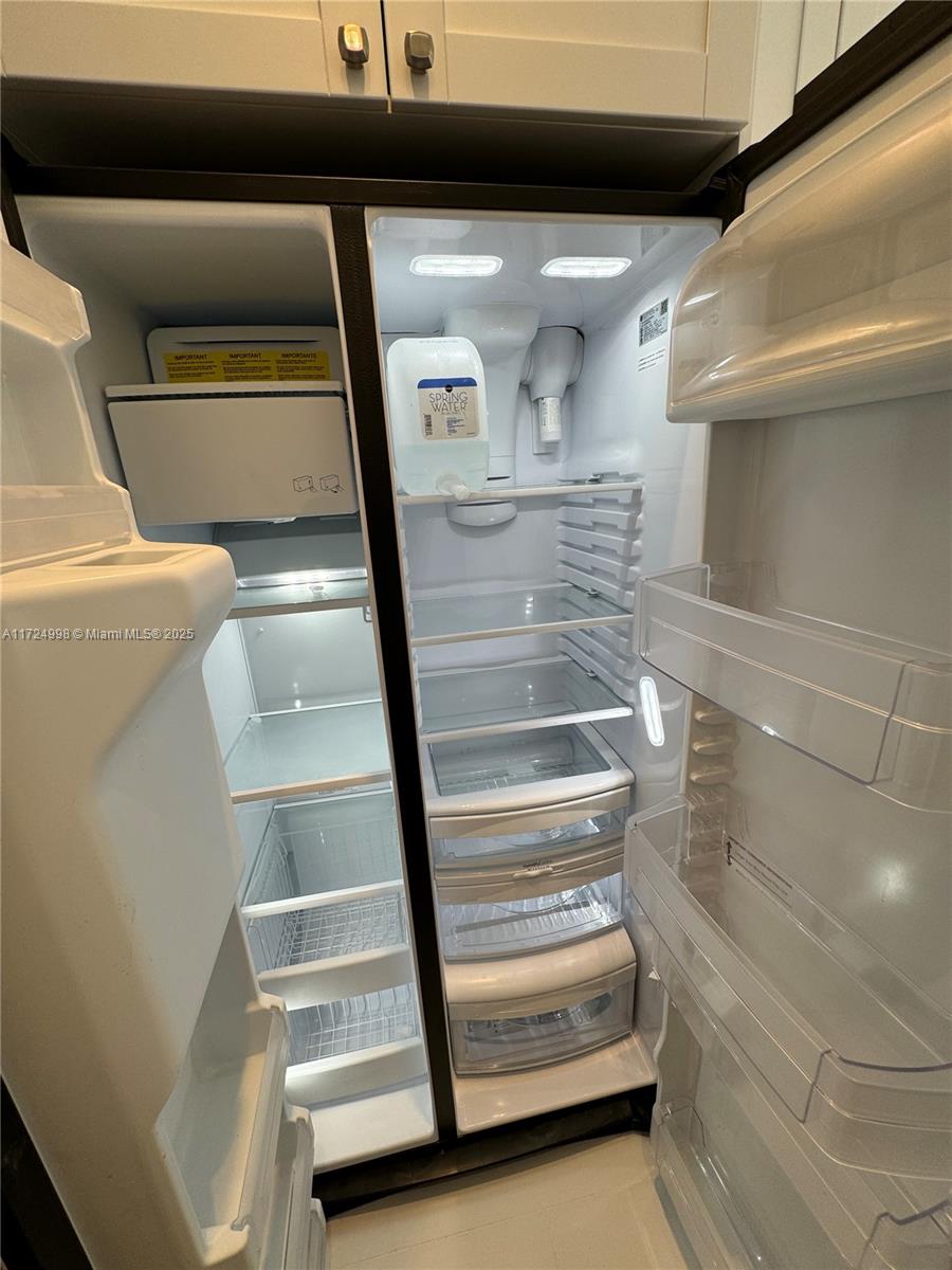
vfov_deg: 102.1
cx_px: 476
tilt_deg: -15.5
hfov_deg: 85.7
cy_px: 635
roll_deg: +3.5
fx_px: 513
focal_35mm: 14
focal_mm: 2.22
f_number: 2.2
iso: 50
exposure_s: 1/103
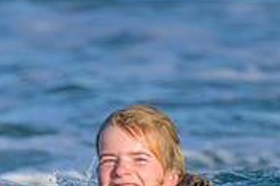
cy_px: 251
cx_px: 122
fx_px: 21089
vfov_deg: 0.5
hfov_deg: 0.8
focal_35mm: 2714
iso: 320
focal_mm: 800
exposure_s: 1/2000
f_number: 6.3
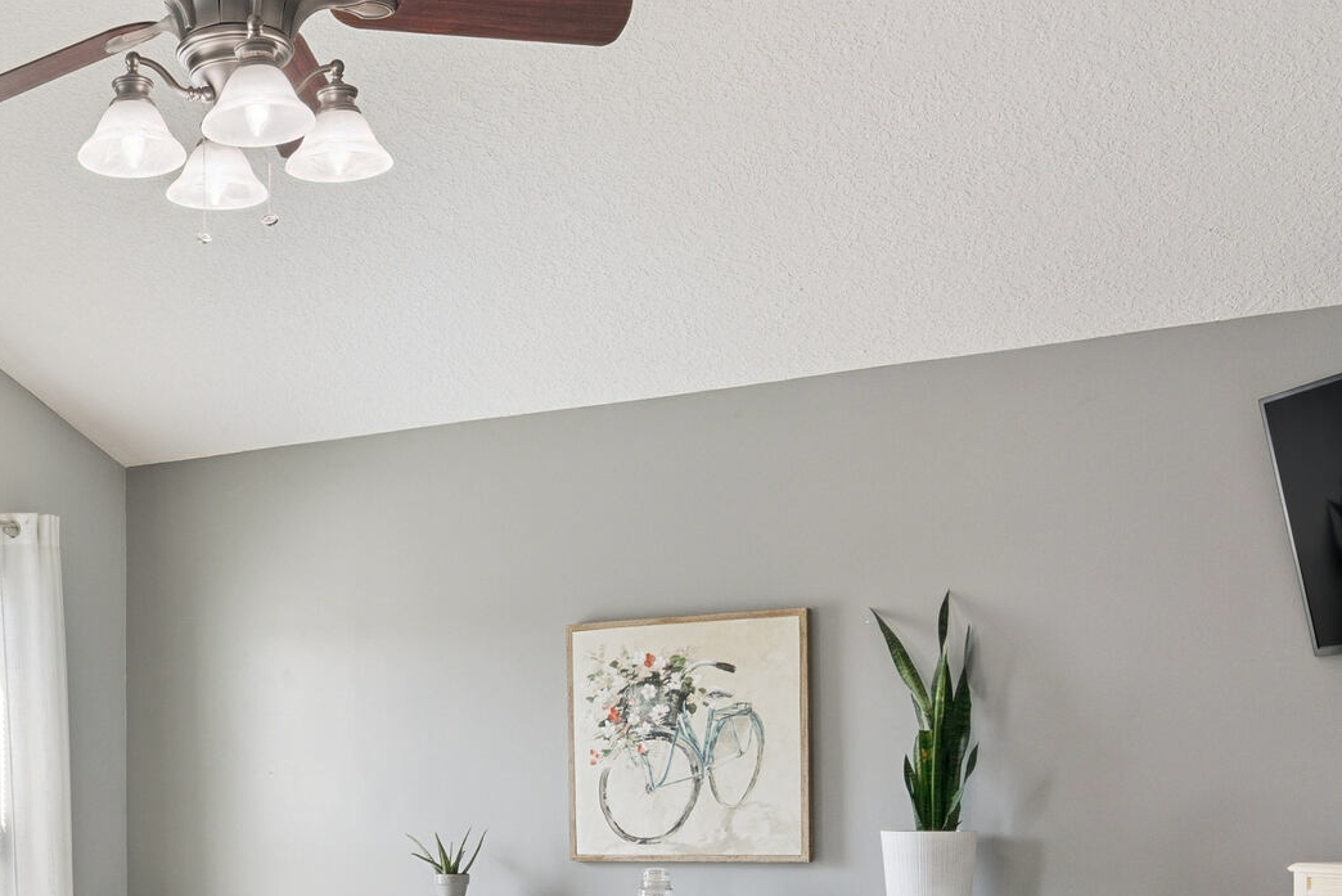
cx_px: 130
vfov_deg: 25.8
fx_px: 1865
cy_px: 863
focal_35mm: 50
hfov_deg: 37.0
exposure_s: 1/160
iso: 250
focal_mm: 17
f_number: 8
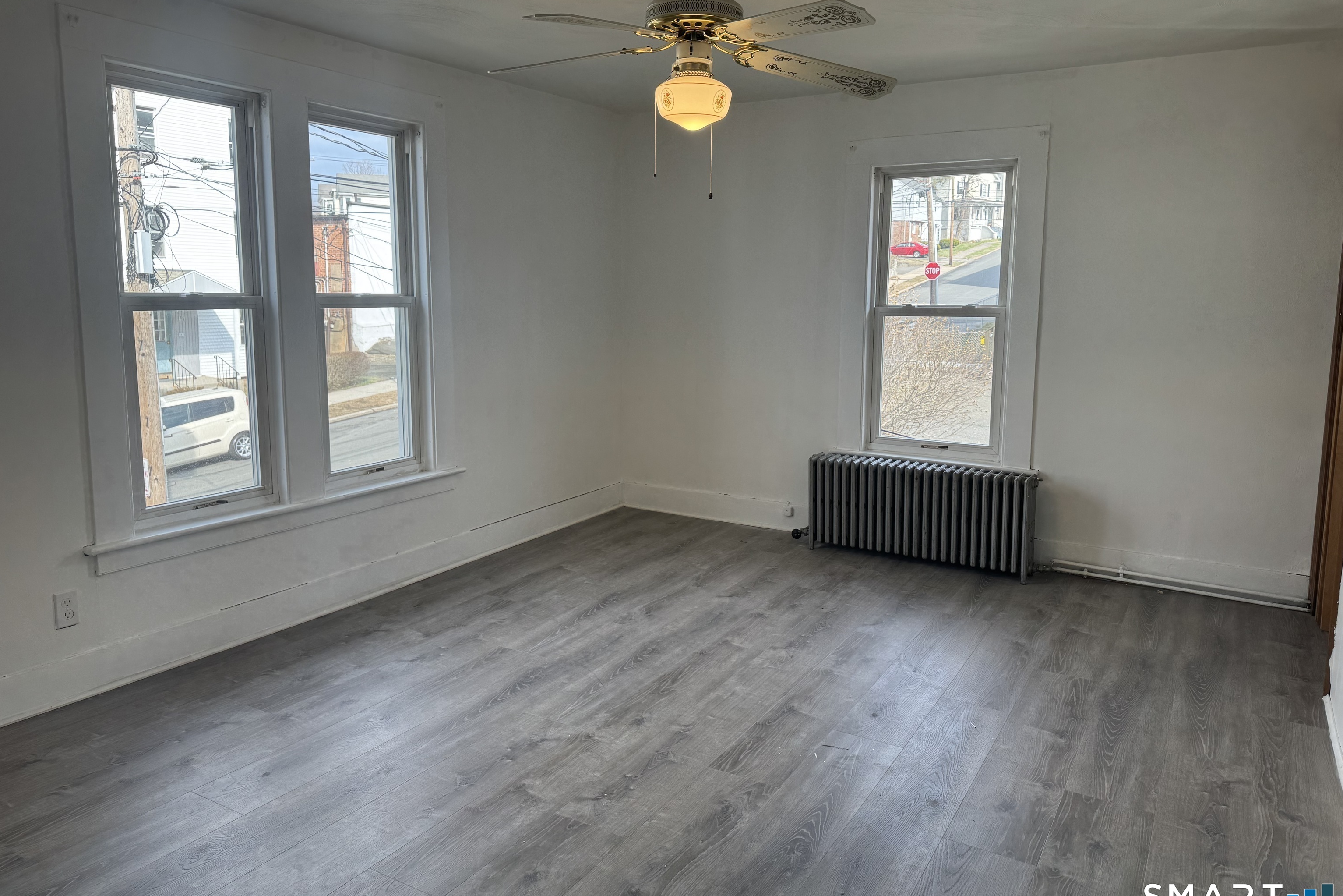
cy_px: 414
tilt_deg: -7.9
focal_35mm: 25
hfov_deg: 71.5
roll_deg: -0.3
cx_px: 671
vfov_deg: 51.2
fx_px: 933
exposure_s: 1/285
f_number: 1.78
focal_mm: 6.76
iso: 80
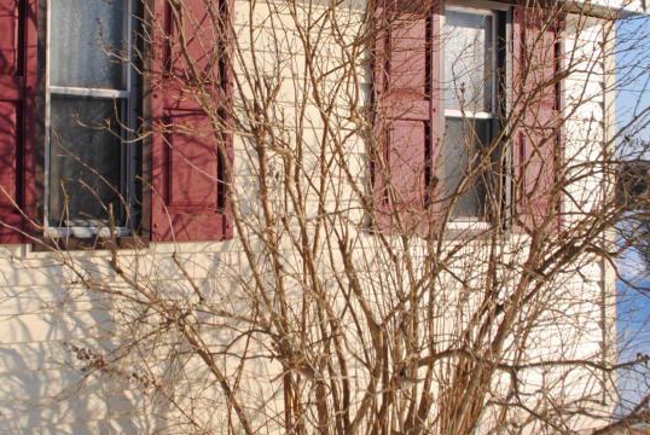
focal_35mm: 64
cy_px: 137
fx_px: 1157
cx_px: 205
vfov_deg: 21.2
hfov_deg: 31.1
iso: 100
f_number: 9
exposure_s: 1/320
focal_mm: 20
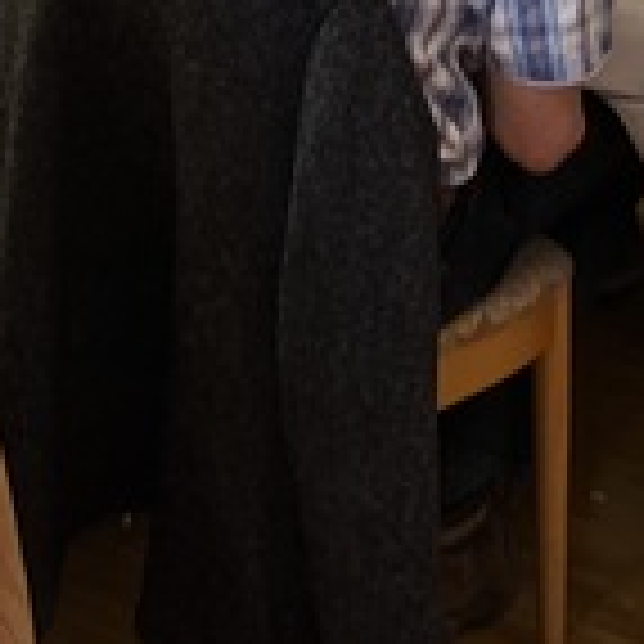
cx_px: -72
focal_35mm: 129
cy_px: -396
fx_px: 2715
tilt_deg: -10.0
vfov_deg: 12.7
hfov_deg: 13.3
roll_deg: +0.3
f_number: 1.6
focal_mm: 5.1
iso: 40
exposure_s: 1/122
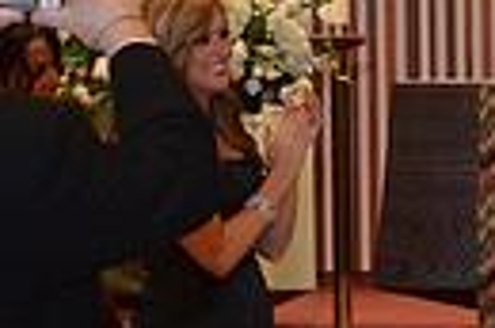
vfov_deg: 4.5
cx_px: 708
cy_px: 179
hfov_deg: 6.8
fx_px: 4146
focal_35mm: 302
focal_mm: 45
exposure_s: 1/60
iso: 2500
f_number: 5.6
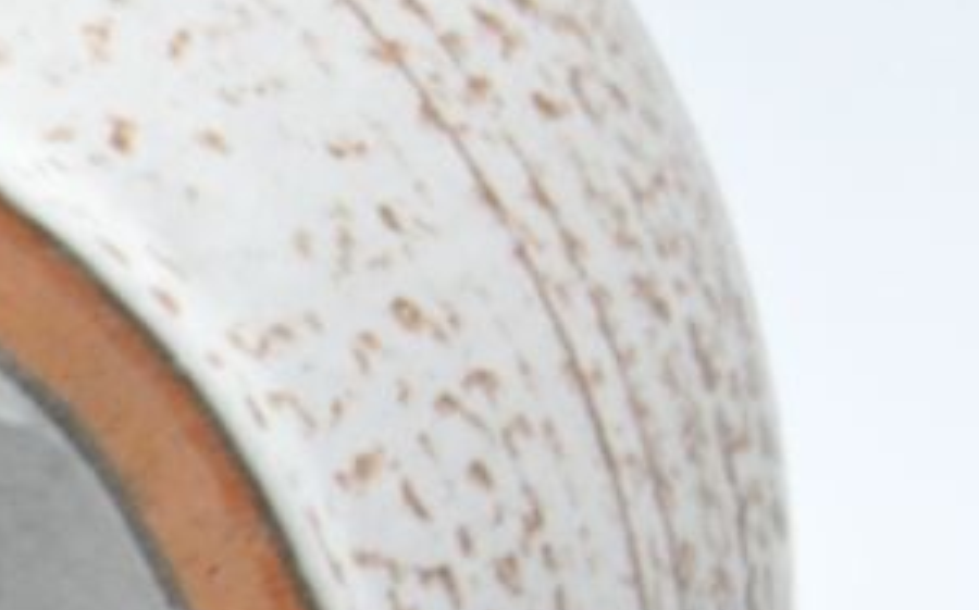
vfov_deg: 2.4
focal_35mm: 548
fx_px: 14603
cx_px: -506
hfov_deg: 3.8
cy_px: 988
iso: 800
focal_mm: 105
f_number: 29
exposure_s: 1/3
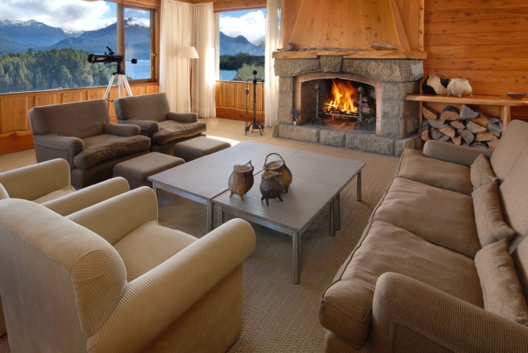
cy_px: 176
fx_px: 286
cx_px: 264
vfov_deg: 63.4
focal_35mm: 20
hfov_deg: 85.4
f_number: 10
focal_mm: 13
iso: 100
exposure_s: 1/3
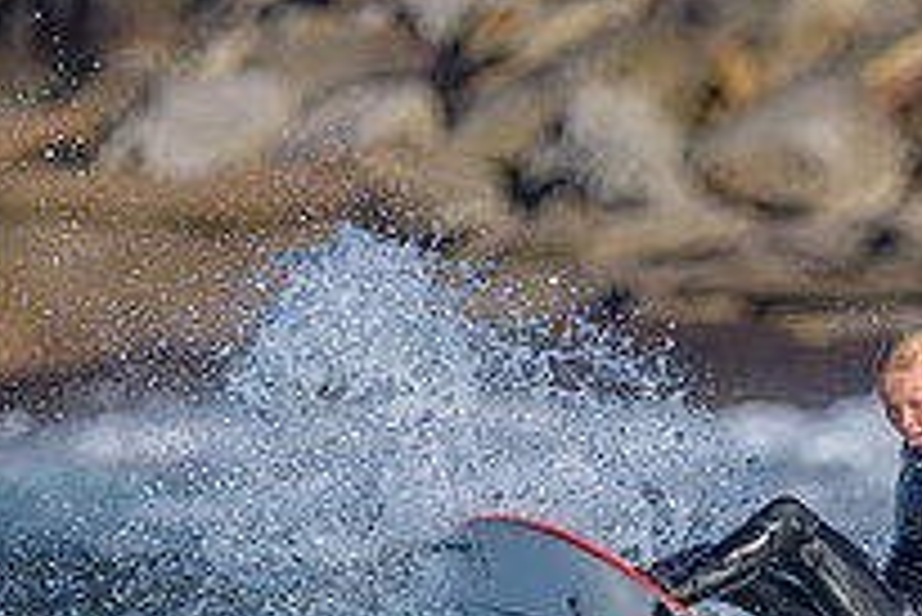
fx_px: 79602
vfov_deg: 0.4
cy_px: 951
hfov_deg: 0.7
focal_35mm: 3106
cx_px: 1114
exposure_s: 1/2000
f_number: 6.3
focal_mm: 800
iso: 220
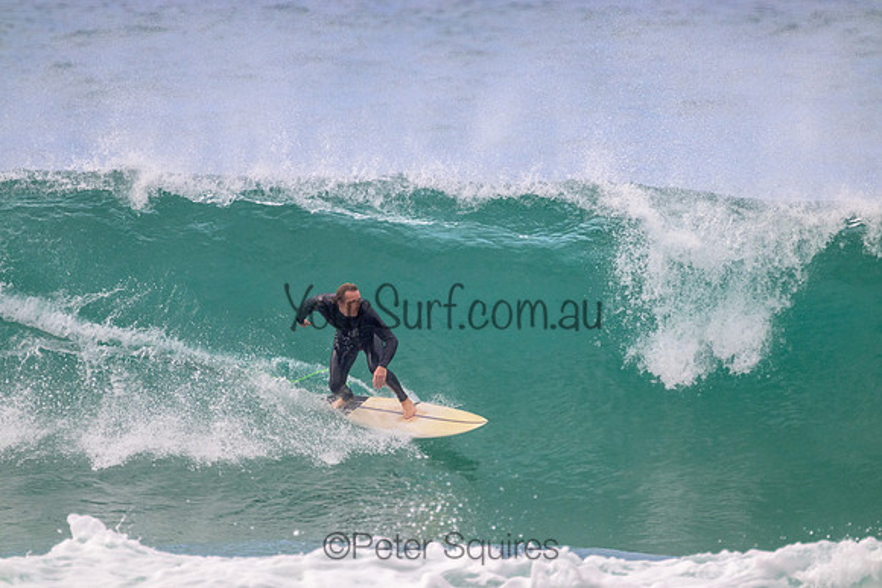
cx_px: 441
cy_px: 294
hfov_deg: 2.6
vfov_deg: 1.7
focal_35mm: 800
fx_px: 19604
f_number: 11
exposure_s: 1/2000
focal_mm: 800
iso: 1600
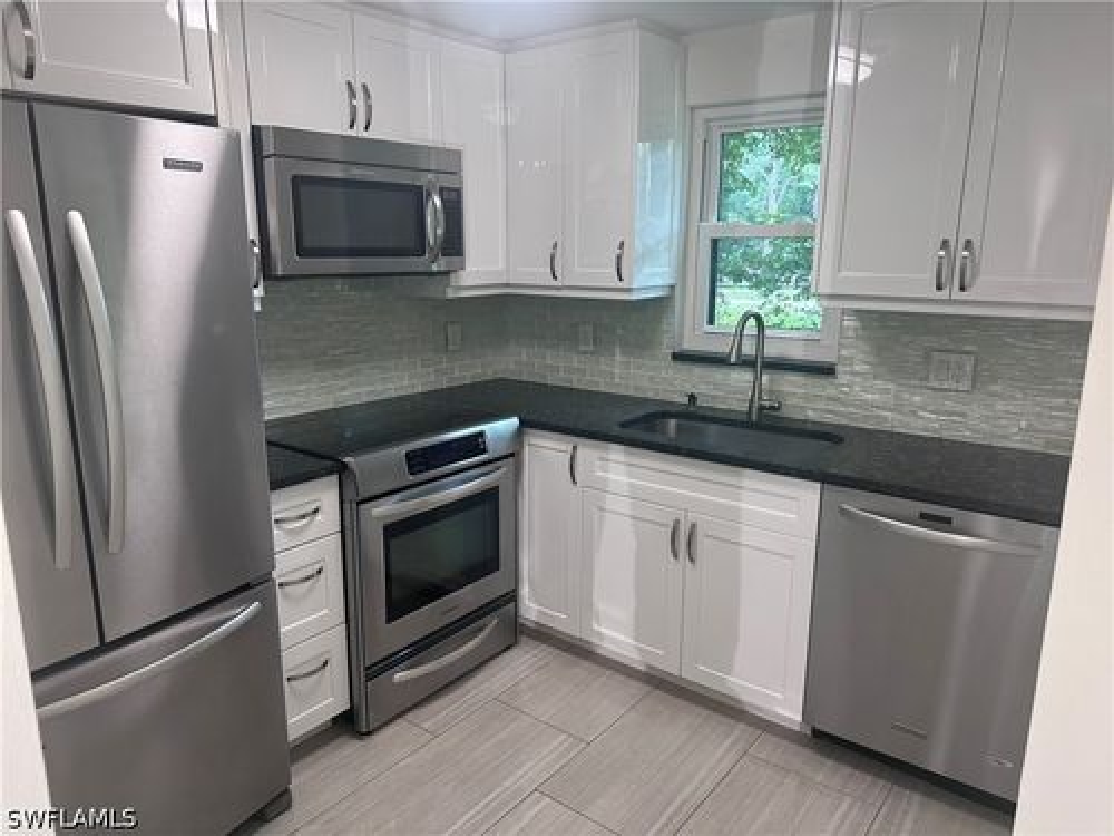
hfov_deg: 71.6
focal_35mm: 24
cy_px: 418
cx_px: 557
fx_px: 772
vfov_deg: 56.8
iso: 200
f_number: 1.78
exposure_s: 1/120
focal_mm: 6.86
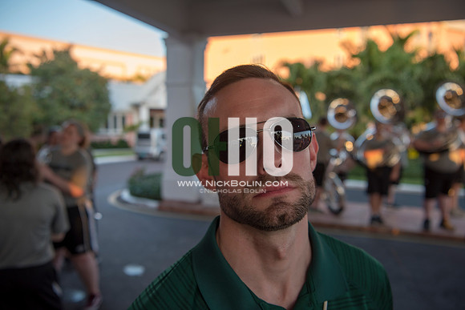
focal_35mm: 32
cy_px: 155
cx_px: 232
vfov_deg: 41.1
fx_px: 413
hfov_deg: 58.7
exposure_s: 1/200
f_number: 3.5
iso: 250
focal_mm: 32
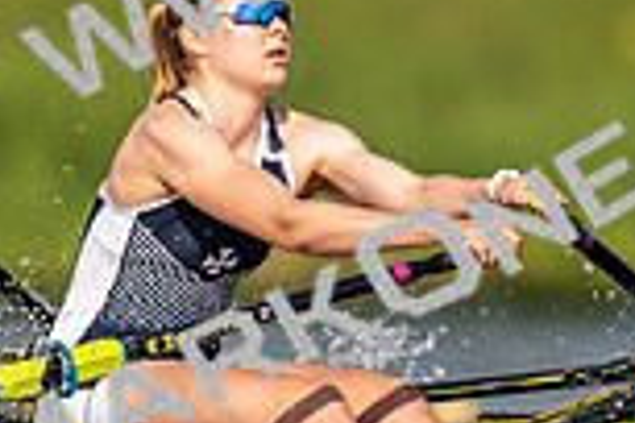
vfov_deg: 0.6
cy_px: 110
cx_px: 535
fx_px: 40178
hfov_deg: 0.9
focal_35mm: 2278
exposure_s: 1/2500
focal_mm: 600
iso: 250
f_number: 4
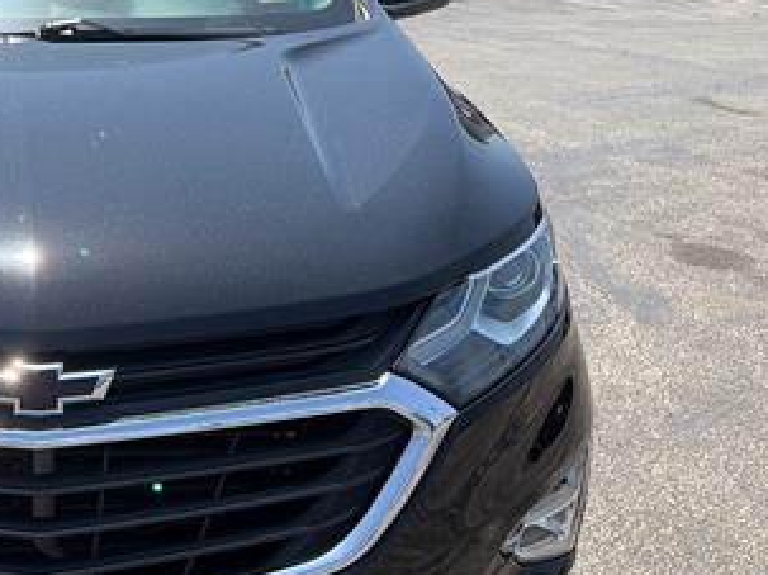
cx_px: 63
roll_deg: +1.3
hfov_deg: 33.0
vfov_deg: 26.5
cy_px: 243
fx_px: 1220
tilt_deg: -16.2
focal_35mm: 55
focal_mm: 5.96
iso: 50
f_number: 1.6
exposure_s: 1/2283
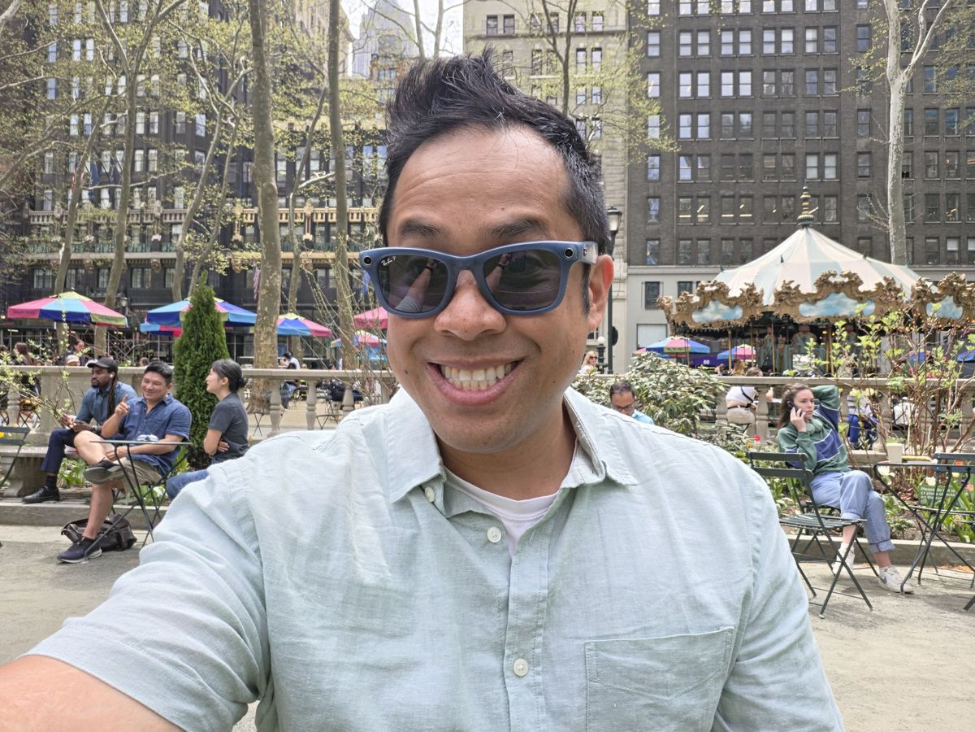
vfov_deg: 58.9
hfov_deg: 73.9
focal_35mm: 23
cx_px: 488
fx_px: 648
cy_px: 366
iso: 40
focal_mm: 3.3
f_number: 2.2
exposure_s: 1/647
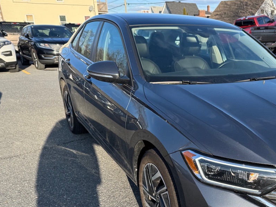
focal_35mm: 39
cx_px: 216
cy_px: 161
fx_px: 311
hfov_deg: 45.7
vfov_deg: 35.8
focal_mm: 6.76
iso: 80
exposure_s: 1/1285
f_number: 1.78
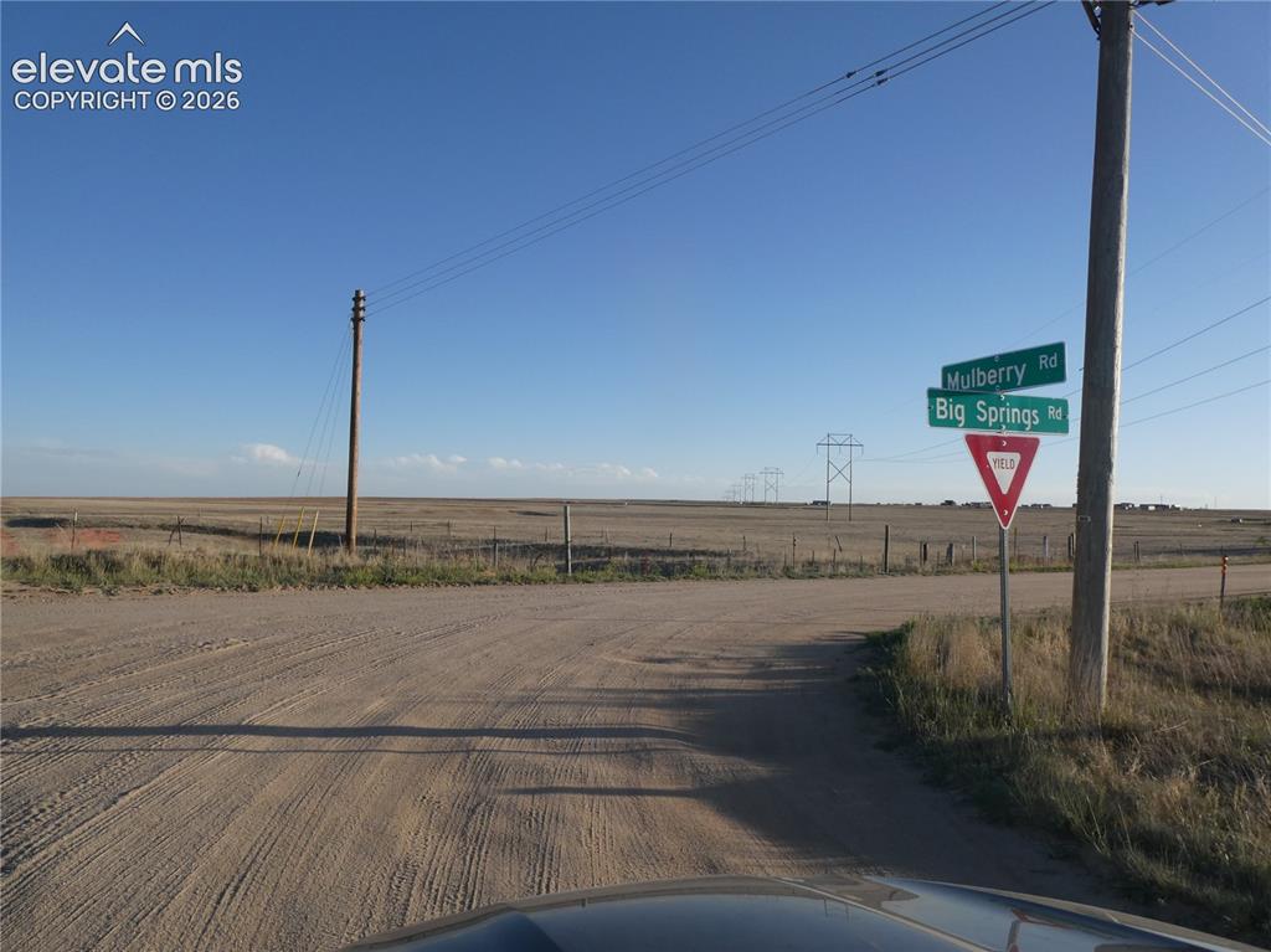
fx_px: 881
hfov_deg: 71.6
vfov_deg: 56.8
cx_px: 636
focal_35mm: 24
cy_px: 476
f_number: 3.3
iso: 80
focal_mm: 4.3
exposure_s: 1/800
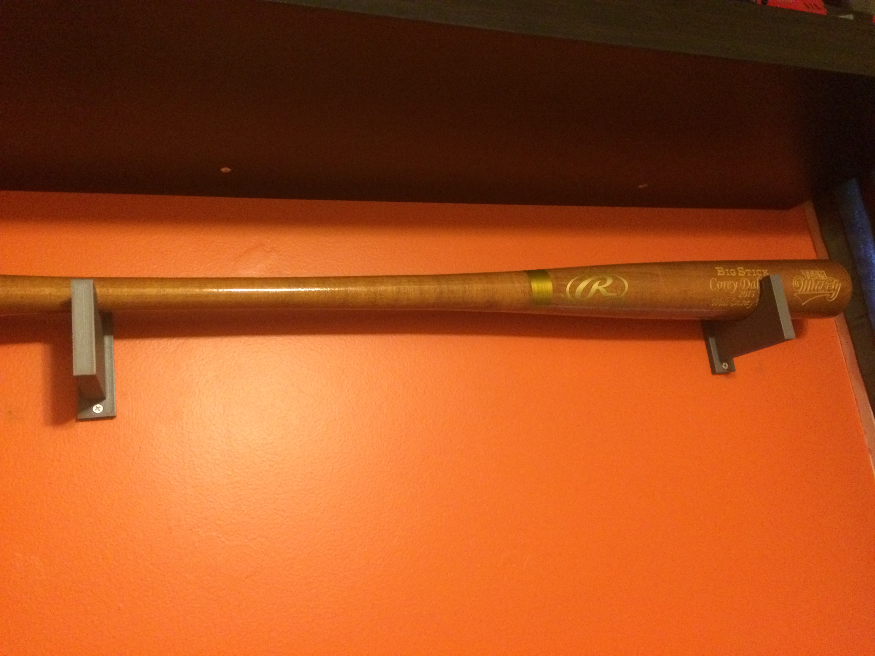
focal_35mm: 29
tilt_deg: +12.9
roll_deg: +8.0
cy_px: 328
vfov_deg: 48.2
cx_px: 438
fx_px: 733
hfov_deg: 61.7
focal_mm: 4.15
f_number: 2.2
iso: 640
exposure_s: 1/15
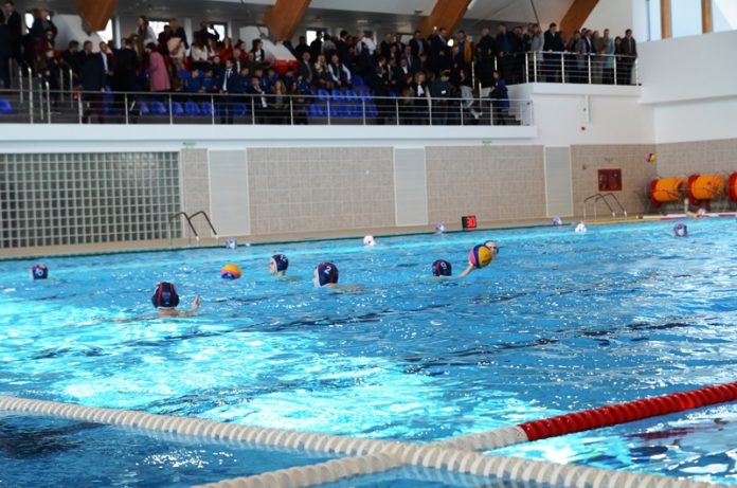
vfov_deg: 18.1
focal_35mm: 75
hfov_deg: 27.0
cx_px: 368
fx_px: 1532
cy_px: 244
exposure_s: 1/160
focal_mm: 50
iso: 160
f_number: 4.5
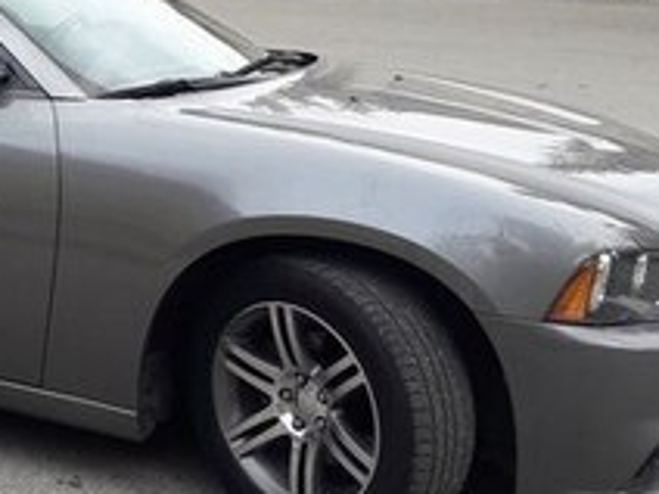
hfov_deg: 20.6
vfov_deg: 16.8
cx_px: -187
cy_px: 76
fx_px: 1656
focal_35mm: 87
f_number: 1.9
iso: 40
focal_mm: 3.7
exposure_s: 1/319
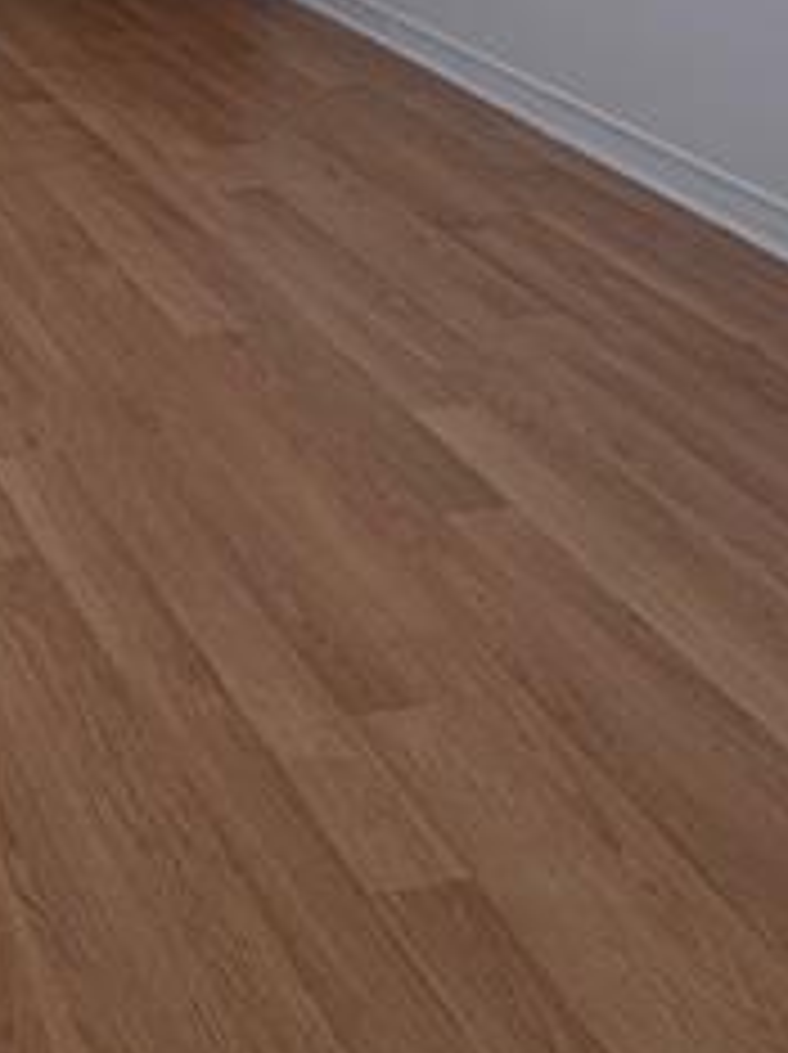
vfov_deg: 30.1
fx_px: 1399
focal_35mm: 46
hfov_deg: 25.1
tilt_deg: -2.4
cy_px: -400
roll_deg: +1.1
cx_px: -351
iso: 80
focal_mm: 2.22
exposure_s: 1/121
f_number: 2.2
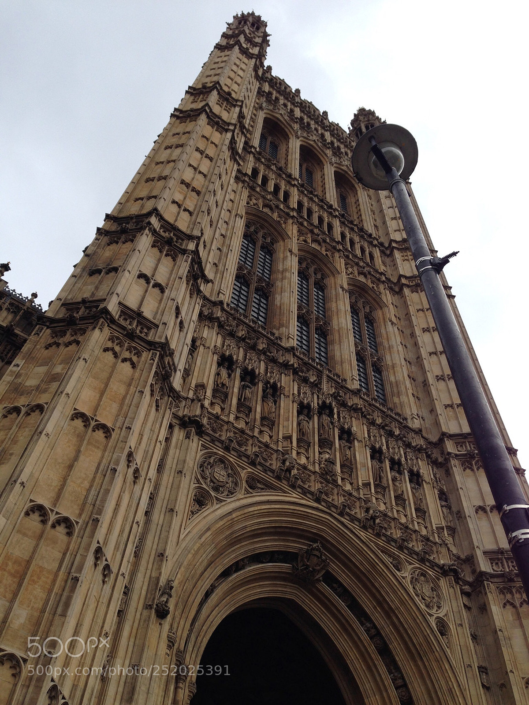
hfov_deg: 42.9
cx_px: 264
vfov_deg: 55.4
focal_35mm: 33
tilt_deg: +56.9
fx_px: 672
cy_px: 352
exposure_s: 1/1004
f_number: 2.4
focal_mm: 4.12
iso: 50
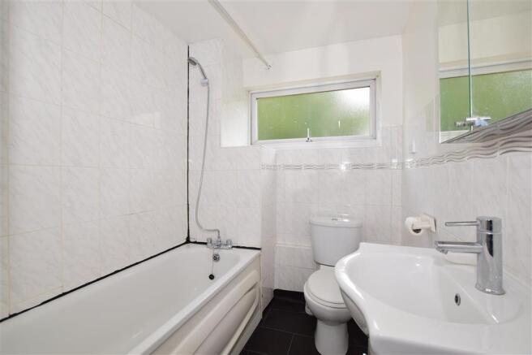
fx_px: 222
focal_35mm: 15
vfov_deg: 77.3
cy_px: 178
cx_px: 266
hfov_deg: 100.4
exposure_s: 1/80
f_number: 7.1
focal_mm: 10
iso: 400
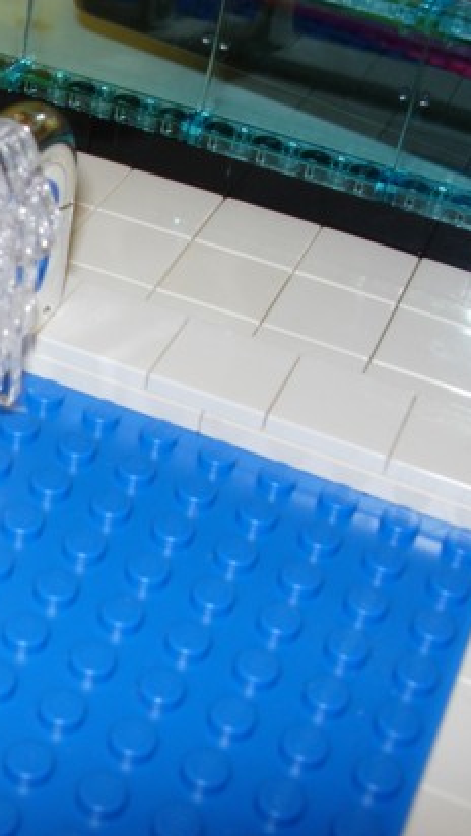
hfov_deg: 17.8
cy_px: 424
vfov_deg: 32.3
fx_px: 1442
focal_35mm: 65
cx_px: -65
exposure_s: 1
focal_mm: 8.5
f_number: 4.9
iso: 79
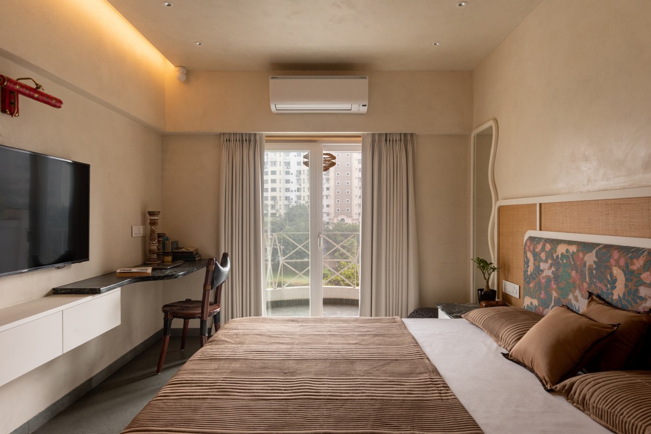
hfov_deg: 81.2
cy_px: 217
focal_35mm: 21
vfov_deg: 59.5
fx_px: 380
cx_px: 326
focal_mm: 21
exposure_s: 1/50
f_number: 8
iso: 800
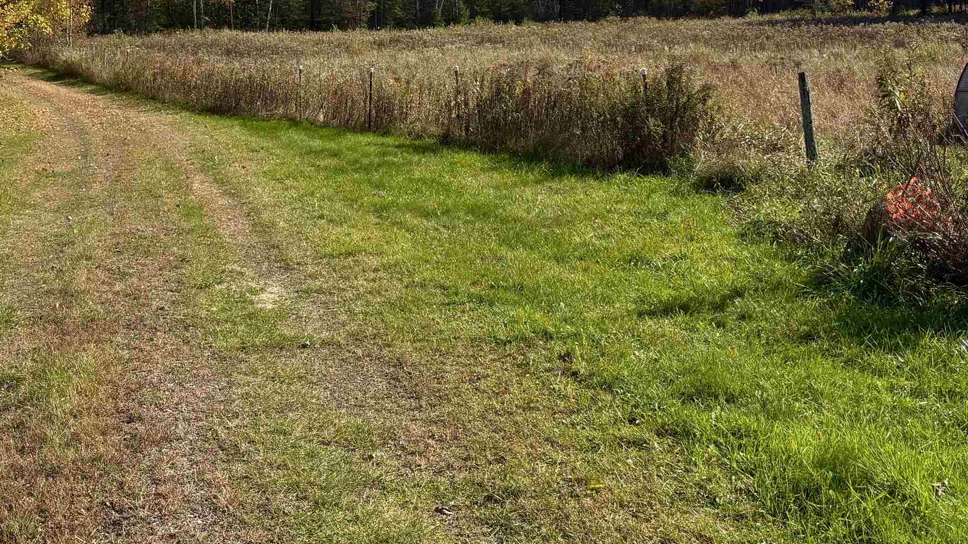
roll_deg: +1.2
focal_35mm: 48
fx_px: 1232
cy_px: -22
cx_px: 345
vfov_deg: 23.7
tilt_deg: +1.7
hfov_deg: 42.5
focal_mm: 5.96
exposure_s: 1/3650
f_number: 1.6
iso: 50
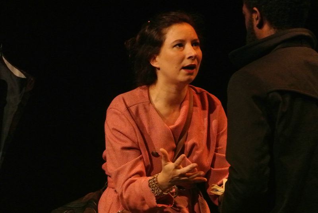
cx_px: 159
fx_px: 2626
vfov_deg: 4.6
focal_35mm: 297
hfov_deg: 6.9
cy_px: 106
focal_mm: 110
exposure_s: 1/100
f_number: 5.6
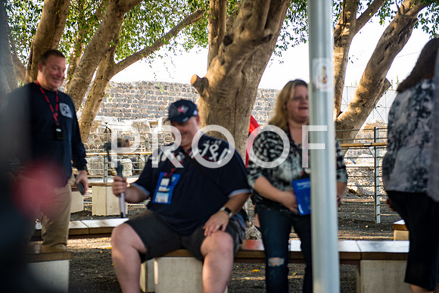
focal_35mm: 70
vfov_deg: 19.5
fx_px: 854
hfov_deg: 28.8
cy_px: 146
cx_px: 220
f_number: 2.8
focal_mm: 70
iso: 100
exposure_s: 1/60
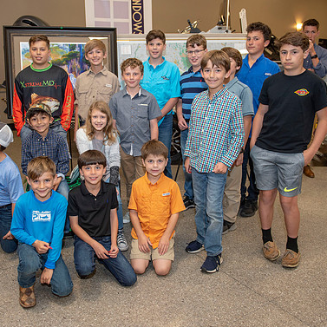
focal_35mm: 34
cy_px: 160
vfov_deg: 48.4
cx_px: 140
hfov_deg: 48.3
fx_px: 363
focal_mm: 26
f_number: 3.5
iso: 800
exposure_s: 1/100
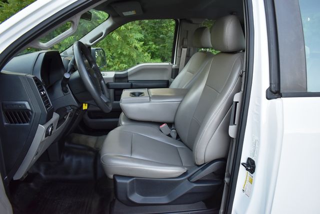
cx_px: 160
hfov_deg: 67.4
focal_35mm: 27
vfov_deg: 48.0
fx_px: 240
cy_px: 107
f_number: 3.5
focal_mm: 18
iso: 560
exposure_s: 1/250
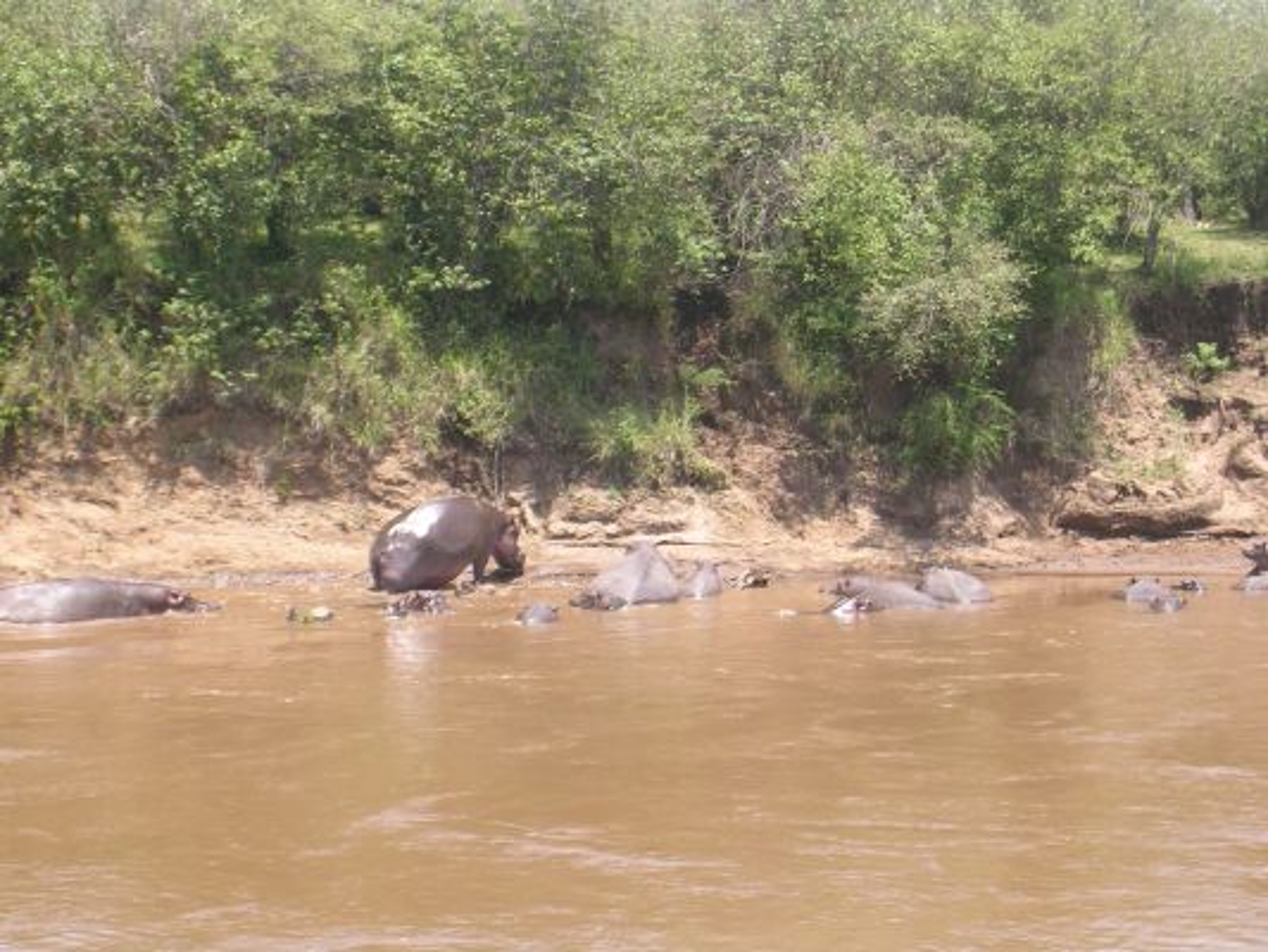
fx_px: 4213
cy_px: 476
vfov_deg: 12.9
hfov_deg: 17.1
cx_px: 634
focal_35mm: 115
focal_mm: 17.4
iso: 50
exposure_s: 1/143
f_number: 4.9
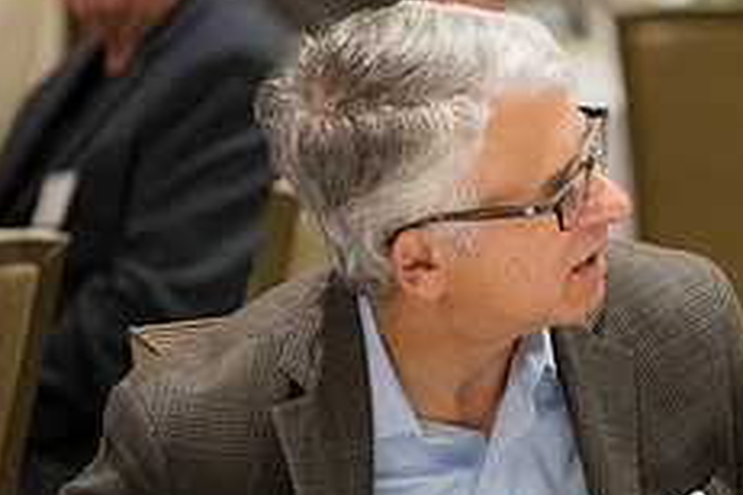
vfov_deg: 4.1
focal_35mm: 339
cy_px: 288
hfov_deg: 6.1
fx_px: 6996
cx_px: 820
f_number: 2.8
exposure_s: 1/125
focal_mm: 135
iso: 3600
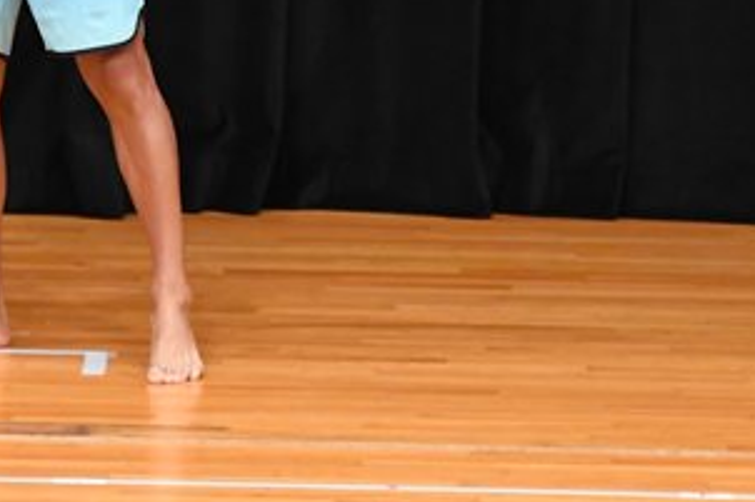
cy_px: -110
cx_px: 99
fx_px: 14546
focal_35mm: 694
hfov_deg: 3.0
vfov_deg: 2.0
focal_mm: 180
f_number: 5.6
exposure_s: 1/400
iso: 4000
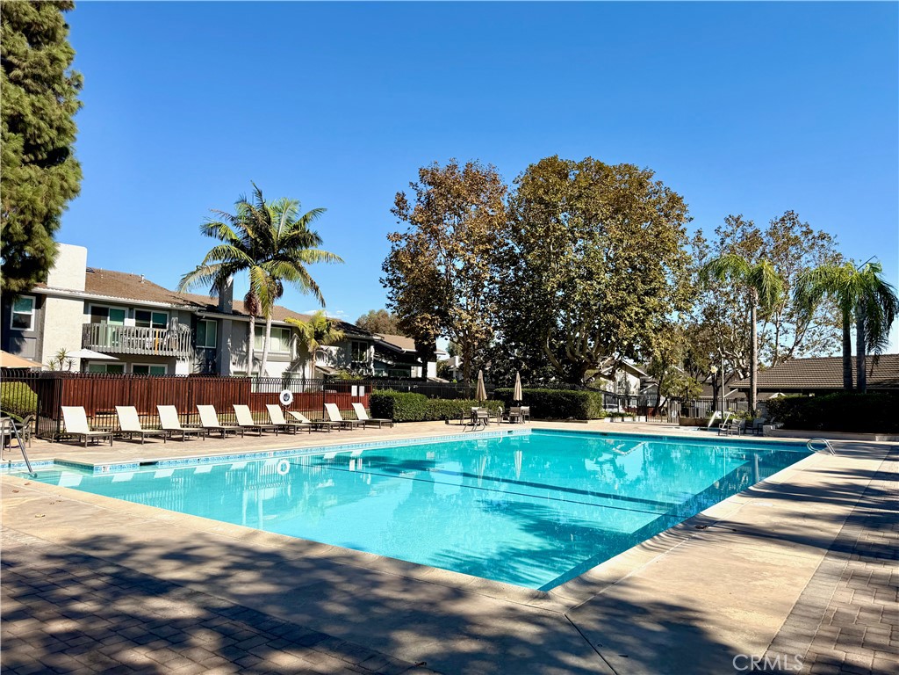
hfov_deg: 71.6
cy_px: 338
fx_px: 623
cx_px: 450
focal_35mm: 24
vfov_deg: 56.8
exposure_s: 1/5319
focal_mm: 6.76
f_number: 1.78
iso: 80
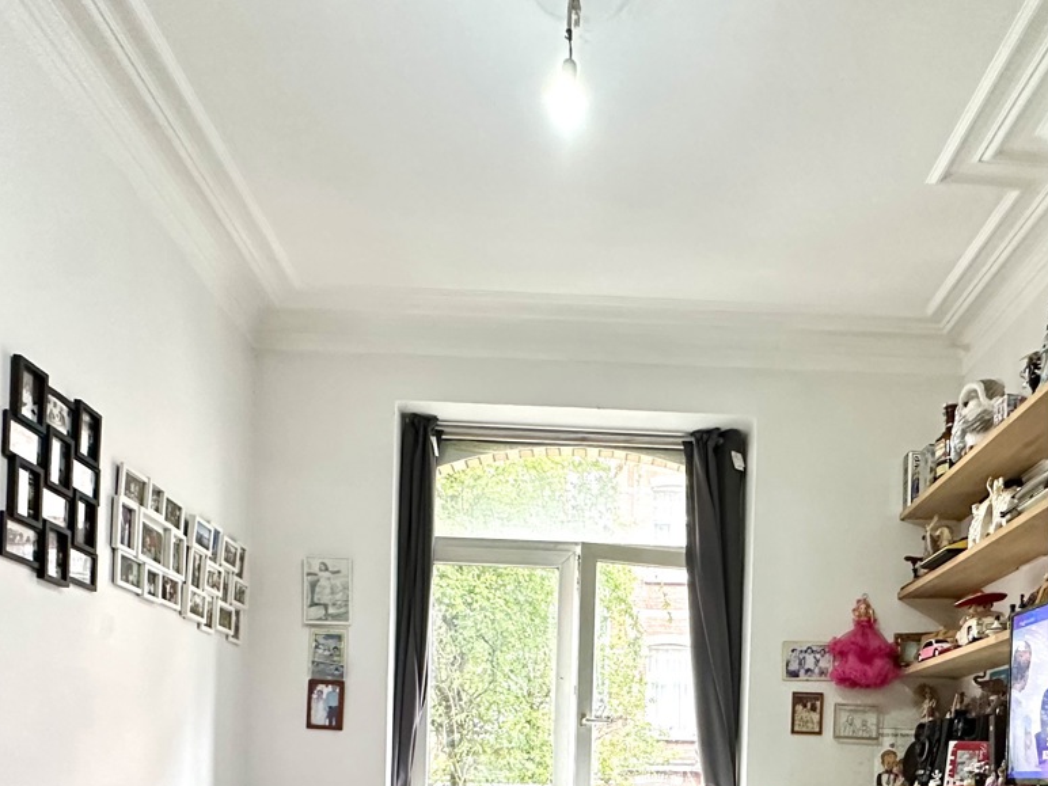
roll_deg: -1.4
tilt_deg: -0.6
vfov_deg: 41.6
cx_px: 629
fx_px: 878
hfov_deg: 61.1
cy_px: 793
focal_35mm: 29
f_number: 2.2
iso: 320
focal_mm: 2.22
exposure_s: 1/82
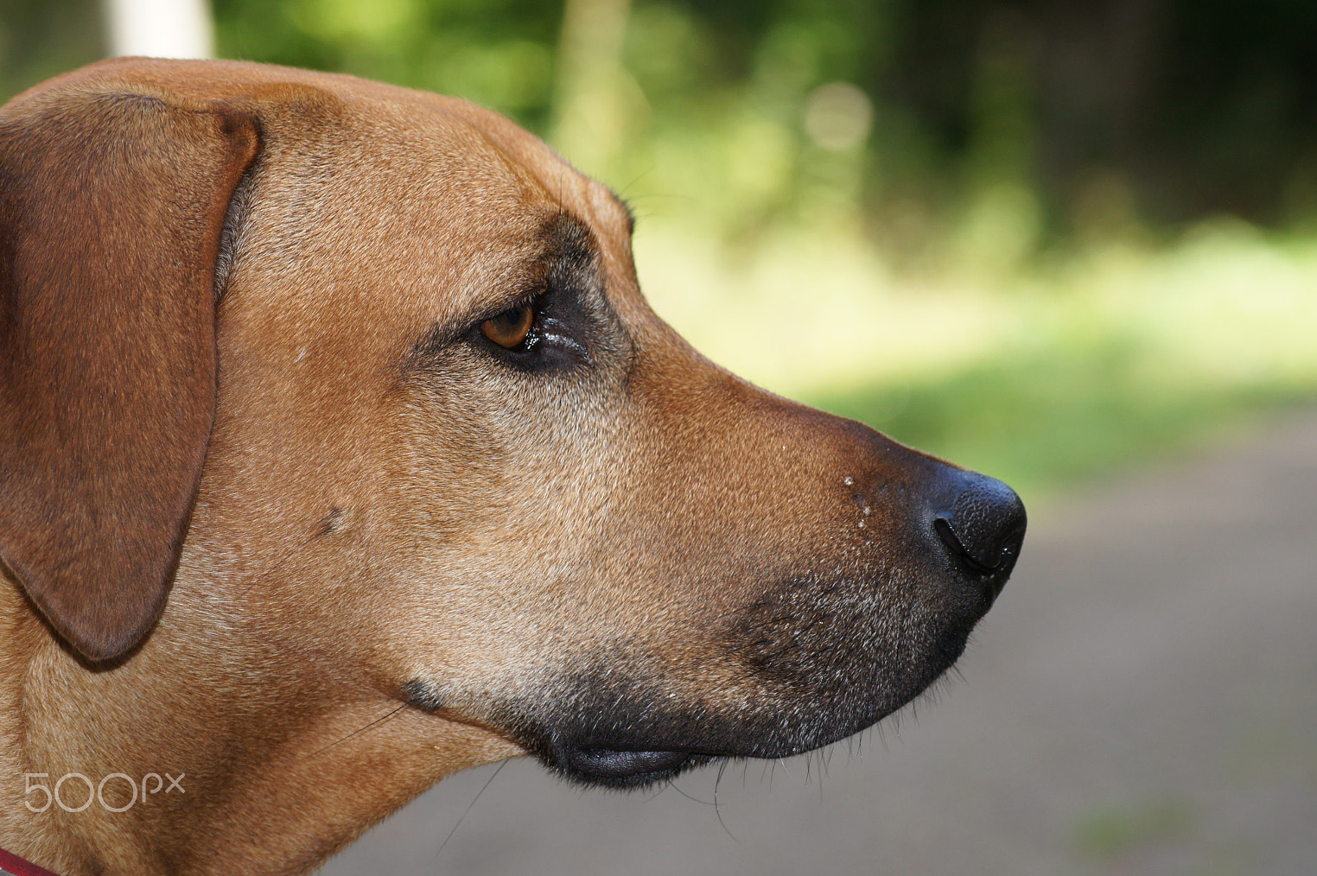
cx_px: 662
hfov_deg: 16.3
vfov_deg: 10.9
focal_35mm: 126
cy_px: 446
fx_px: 4606
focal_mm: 80
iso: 200
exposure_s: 1/160
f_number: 6.3
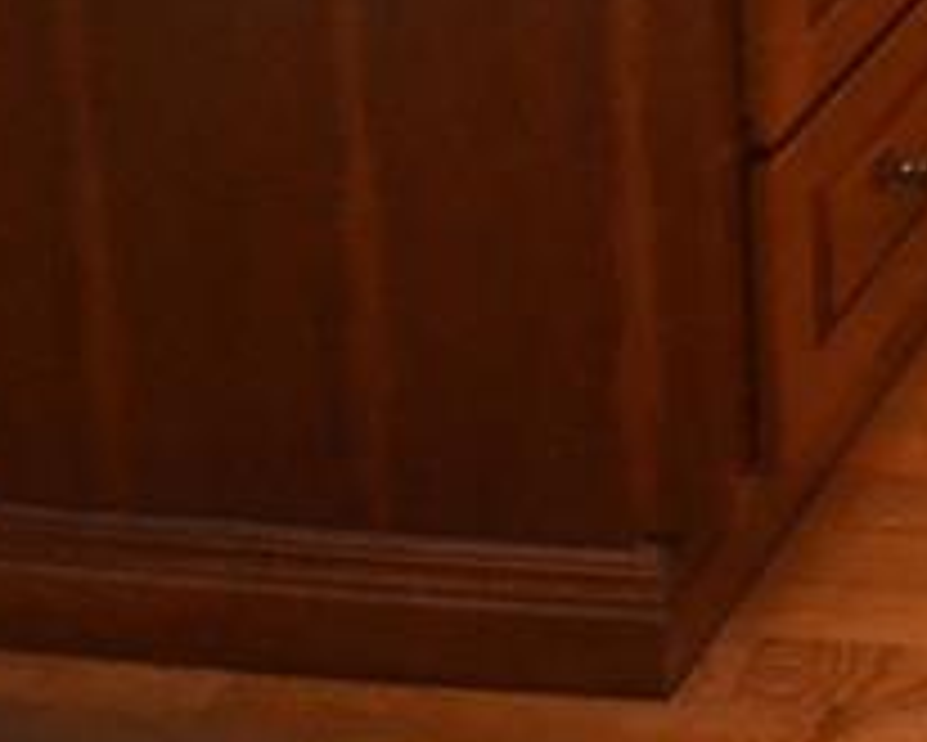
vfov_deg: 16.6
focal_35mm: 70
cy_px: -742
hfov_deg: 17.4
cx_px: 1953
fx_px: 1921
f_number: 4
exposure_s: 1/60
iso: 2500
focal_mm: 10
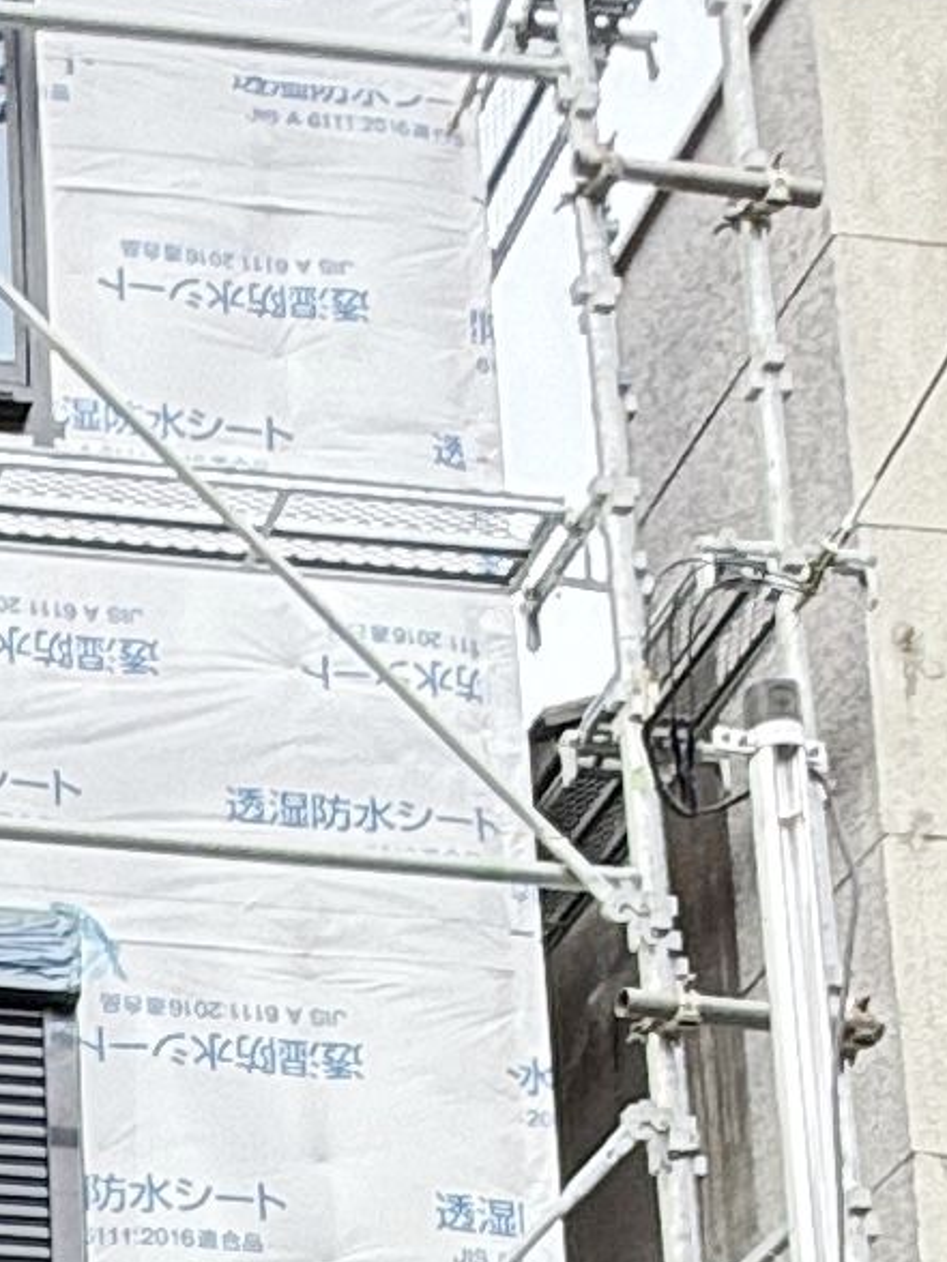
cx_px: -554
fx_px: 3502
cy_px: 2172
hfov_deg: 14.2
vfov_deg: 17.2
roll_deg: -2.2
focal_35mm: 96
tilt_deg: +12.5
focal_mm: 2.22
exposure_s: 1/99
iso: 80
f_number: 2.2
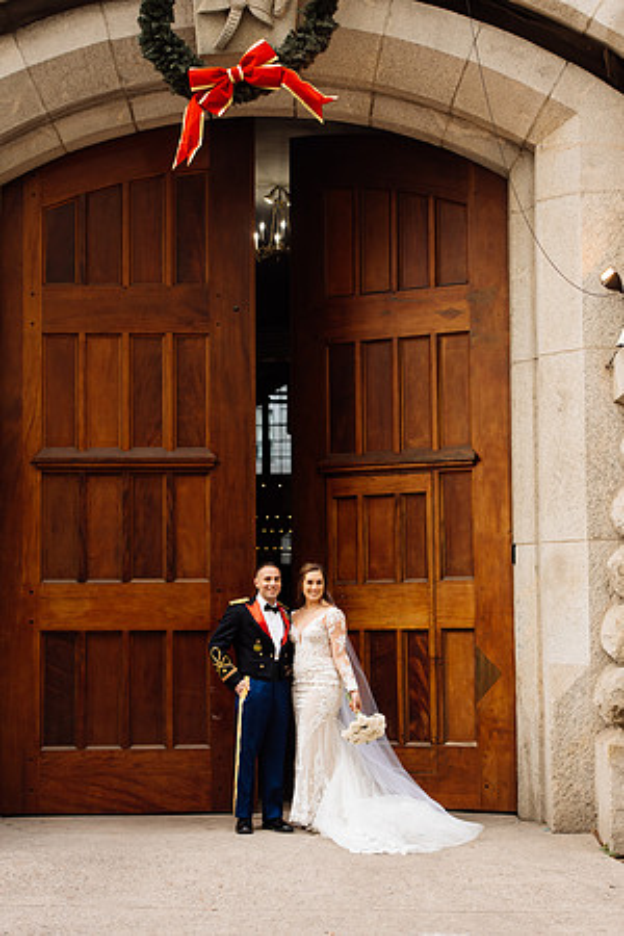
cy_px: 468
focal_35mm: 70
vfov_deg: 28.8
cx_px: 312
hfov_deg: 19.5
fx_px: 1820
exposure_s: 1/400
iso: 800
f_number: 4.5
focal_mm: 70
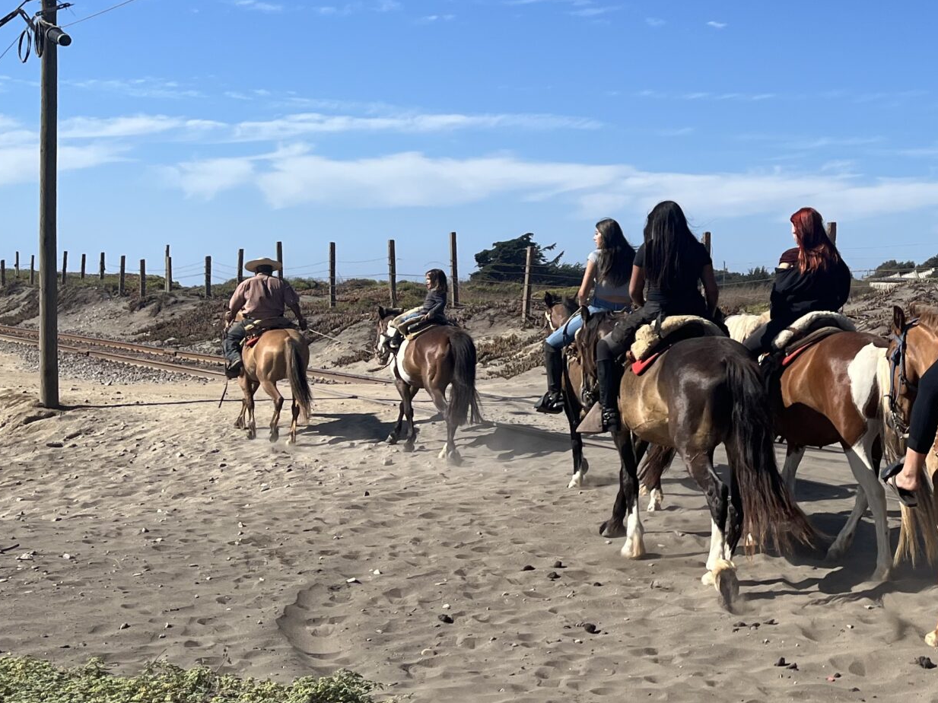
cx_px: 940
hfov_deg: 32.6
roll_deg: -2.0
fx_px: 1463
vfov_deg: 26.7
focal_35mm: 54
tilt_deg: +7.2
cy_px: 180
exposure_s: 1/4310
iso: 50
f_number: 1.6
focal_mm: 5.1
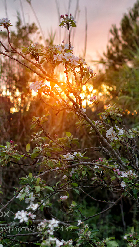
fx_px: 542
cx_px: 137
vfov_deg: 25.7
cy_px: 123
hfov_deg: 14.4
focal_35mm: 83
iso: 400
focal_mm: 35
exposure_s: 1/60
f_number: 2.8
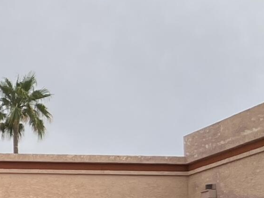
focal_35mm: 139
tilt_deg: +3.5
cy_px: 238
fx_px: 1060
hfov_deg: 13.6
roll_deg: -0.8
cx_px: -98
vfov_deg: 10.5
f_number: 1.5
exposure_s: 1/5319
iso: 50
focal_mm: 5.7
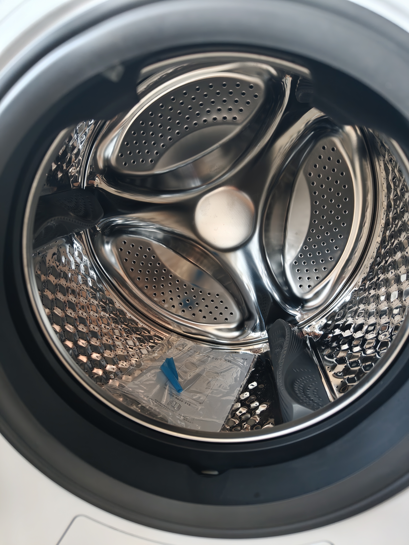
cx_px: 204
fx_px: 362
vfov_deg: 73.9
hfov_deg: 58.9
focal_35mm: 23
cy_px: 272
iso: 1600
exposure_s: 1/50
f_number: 1.8
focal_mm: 8.67
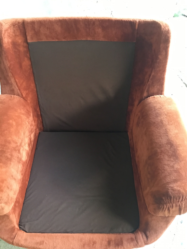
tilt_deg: -54.8
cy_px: 124
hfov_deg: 45.4
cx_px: 94
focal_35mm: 31
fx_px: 223
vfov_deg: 58.4
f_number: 2.4
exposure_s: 1/33
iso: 200
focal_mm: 3.3
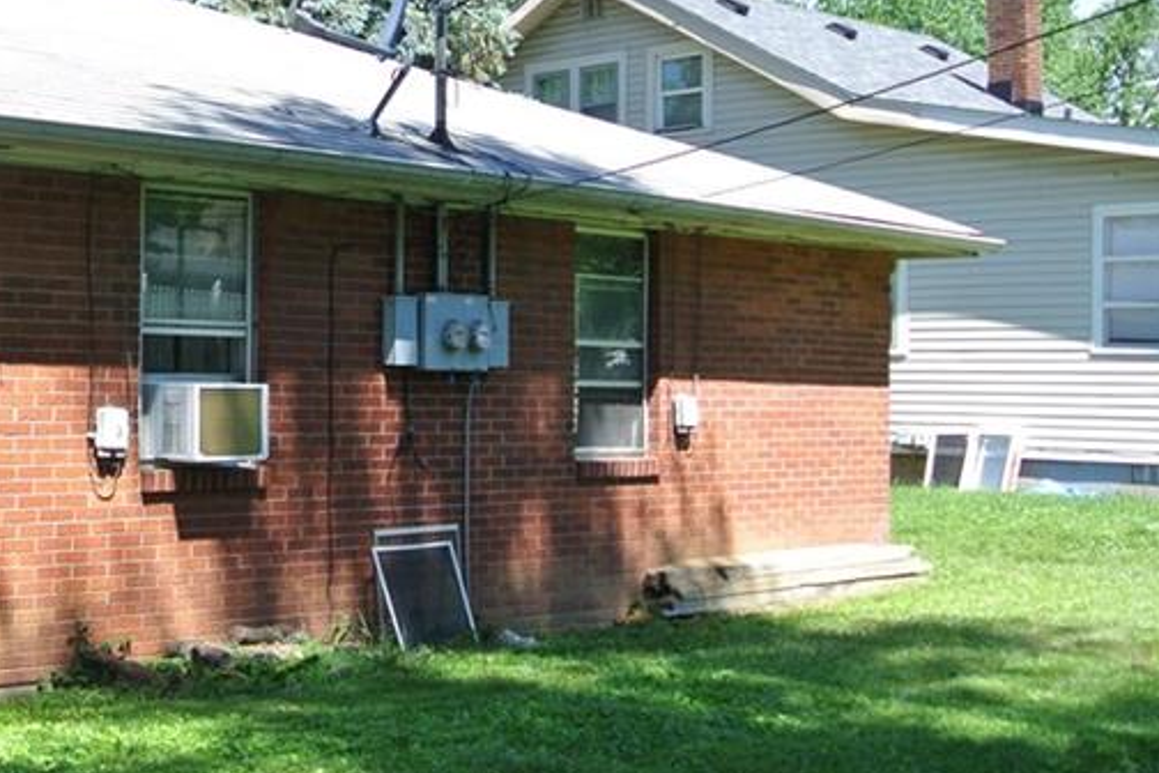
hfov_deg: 31.3
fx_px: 1899
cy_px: 365
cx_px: -9
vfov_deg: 23.0
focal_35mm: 59
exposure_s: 1/250
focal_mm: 11
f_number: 4
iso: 100
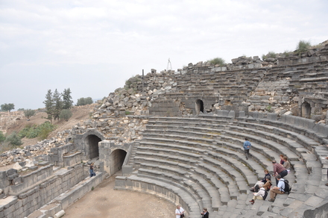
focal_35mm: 27
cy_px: 109
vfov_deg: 47.8
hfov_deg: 67.5
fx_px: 246
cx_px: 164
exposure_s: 1/320
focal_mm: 18
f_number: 8
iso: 200
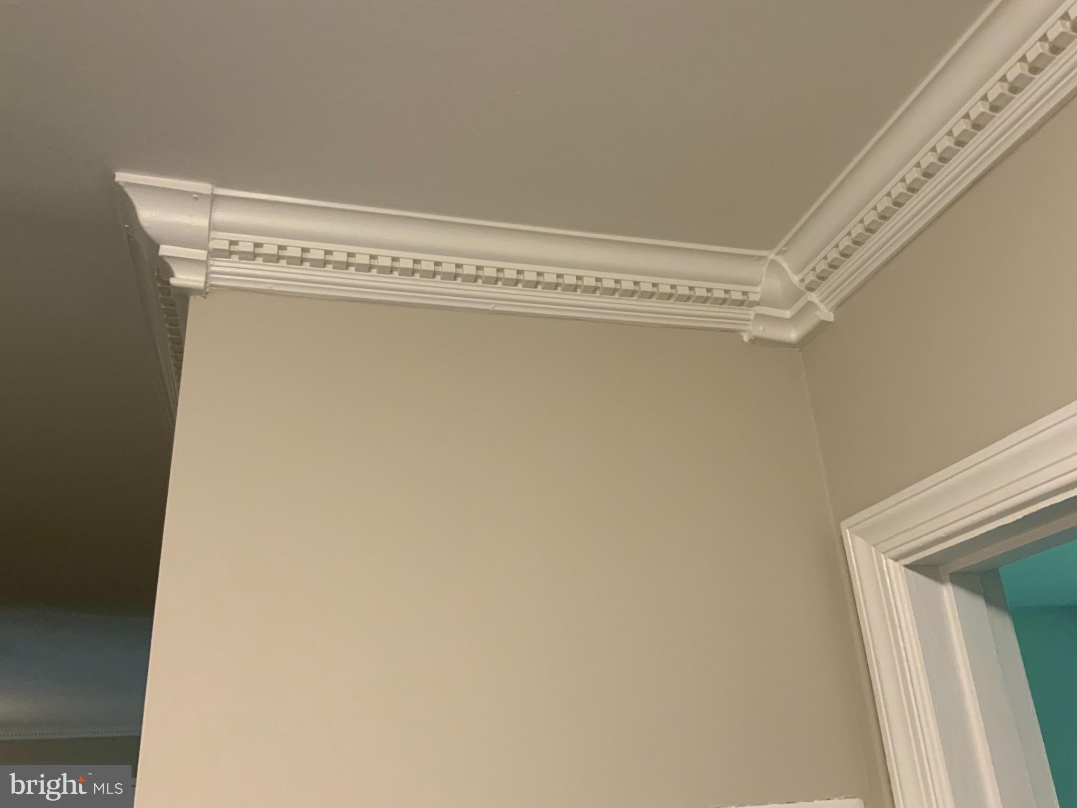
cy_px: 404
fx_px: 902
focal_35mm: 29
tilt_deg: +24.8
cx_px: 538
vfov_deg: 48.2
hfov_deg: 61.7
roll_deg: +4.8
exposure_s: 1/60
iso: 125
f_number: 1.8
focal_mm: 3
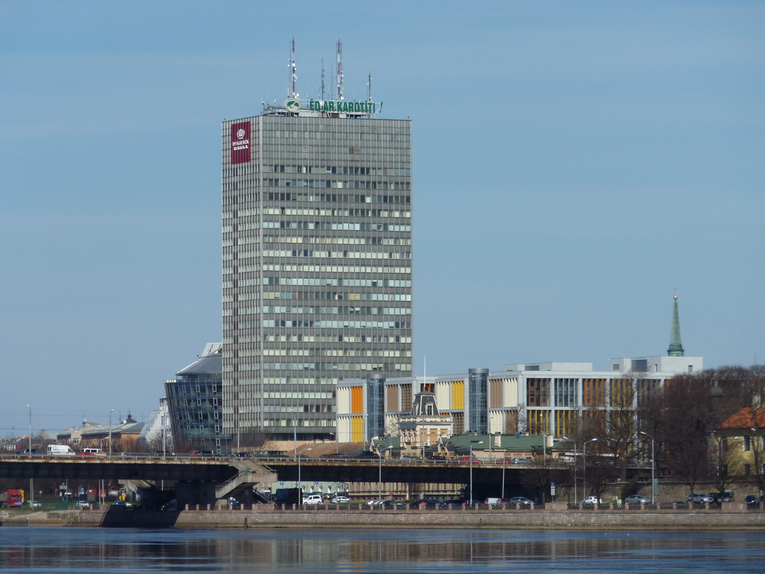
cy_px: 287
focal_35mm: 225
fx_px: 4972
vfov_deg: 6.6
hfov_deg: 8.8
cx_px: 382
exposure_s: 1/640
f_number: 5.6
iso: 80
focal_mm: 37
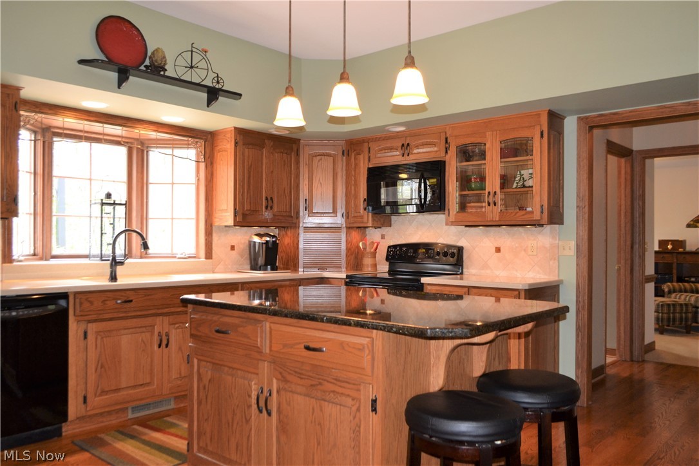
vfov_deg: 47.9
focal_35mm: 27
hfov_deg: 67.4
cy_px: 233
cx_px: 350
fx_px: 524
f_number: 3.5
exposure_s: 1/60
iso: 560
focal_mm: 18
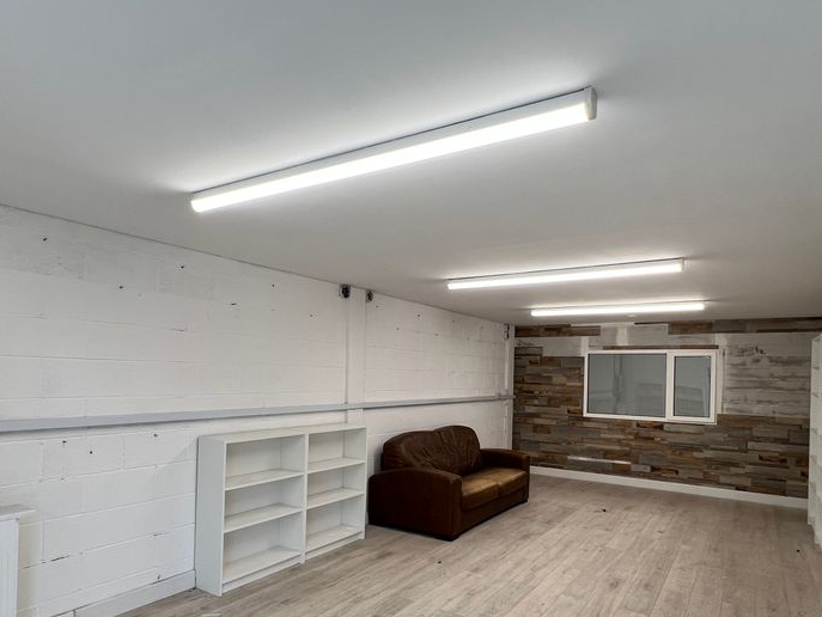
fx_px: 499
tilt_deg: -0.8
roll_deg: -1.0
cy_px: 378
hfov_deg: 79.0
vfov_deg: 62.8
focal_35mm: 21
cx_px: 408
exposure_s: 1/99
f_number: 1.8
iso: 50
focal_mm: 1.57
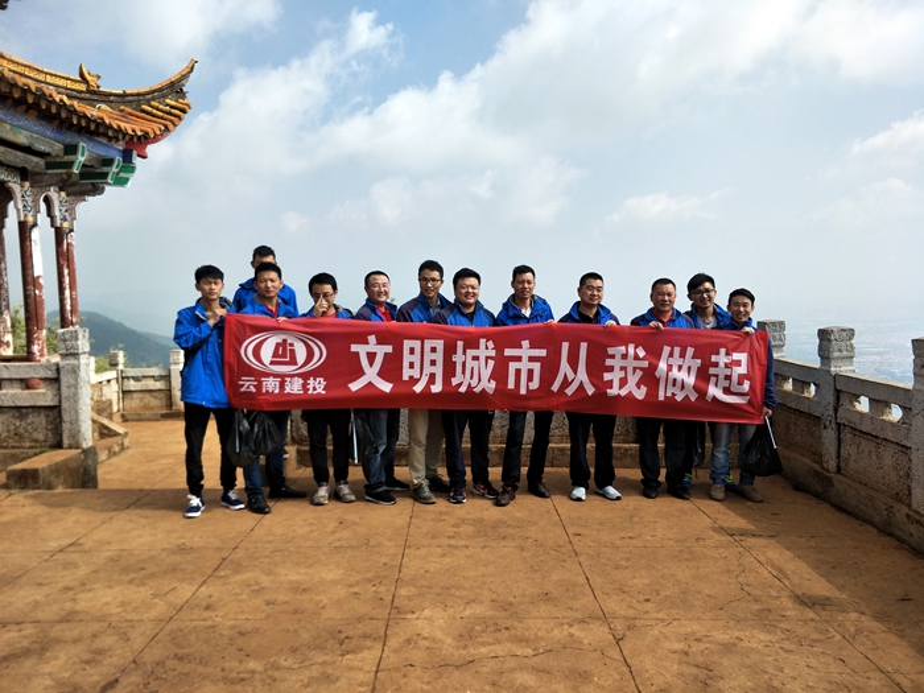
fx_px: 641
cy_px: 346
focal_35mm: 24
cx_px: 462
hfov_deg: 71.6
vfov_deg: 56.8
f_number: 1.7
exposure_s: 1/1135
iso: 33
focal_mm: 4.1
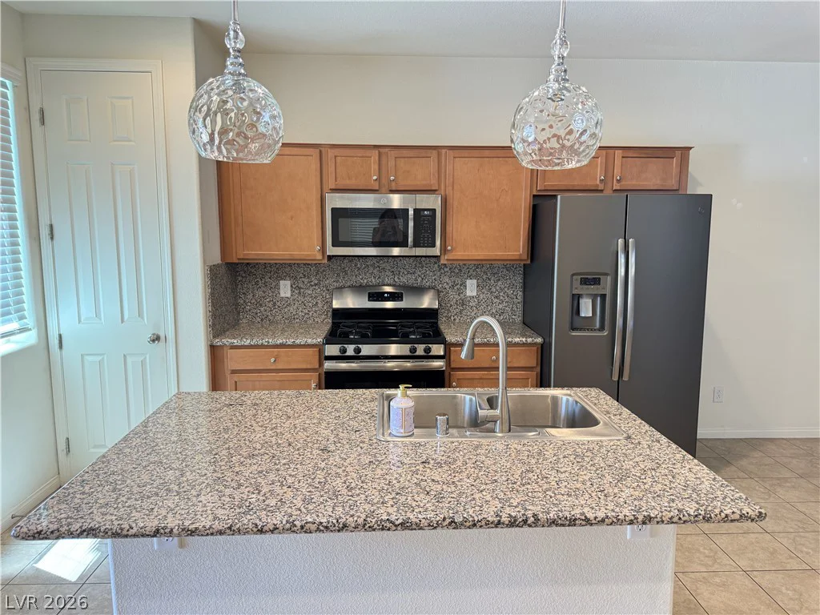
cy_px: 308
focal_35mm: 24
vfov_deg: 56.8
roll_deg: -0.6
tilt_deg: -7.9
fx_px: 569
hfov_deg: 71.6
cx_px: 410
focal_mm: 6.76
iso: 200
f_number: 1.78
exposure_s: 1/60
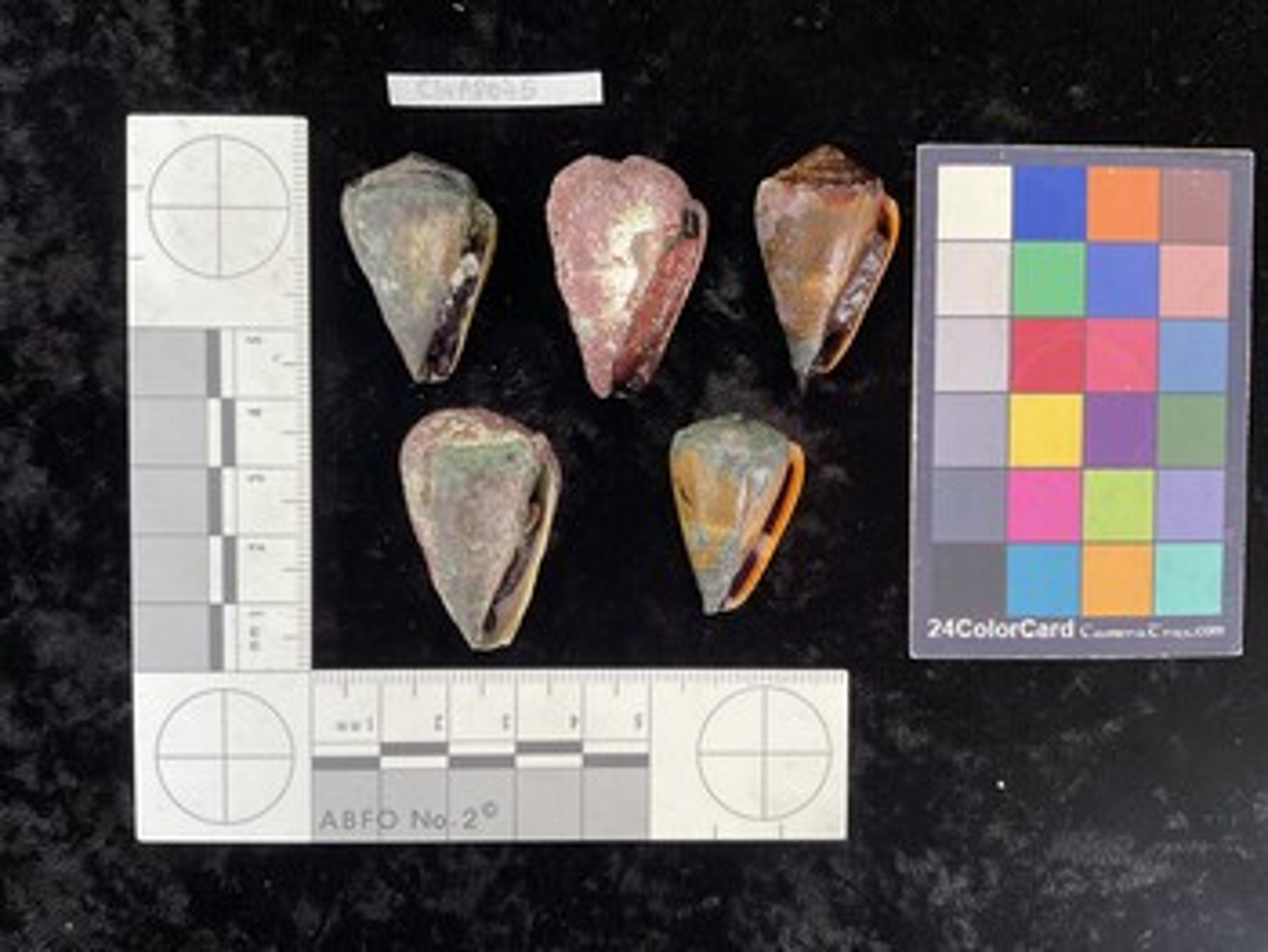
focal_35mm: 29
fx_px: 1063
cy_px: 476
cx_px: 634
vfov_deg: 48.3
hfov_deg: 61.6
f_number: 1.8
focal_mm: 3
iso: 64
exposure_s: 1/120
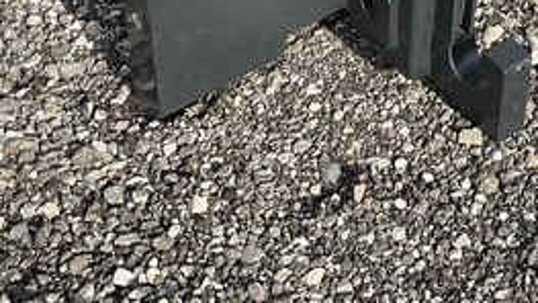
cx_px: 587
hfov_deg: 22.4
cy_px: -234
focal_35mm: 90
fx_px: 1284
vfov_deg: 12.4
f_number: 1.8
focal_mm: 3
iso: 25
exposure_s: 1/709
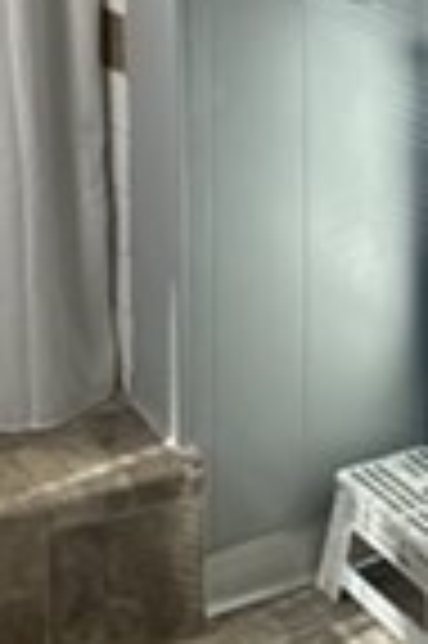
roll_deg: +1.0
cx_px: -86
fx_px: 1251
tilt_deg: -1.9
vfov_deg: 24.8
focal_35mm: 70
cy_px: -212
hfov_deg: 18.4
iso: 100
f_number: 1.78
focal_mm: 6.86
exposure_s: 1/121
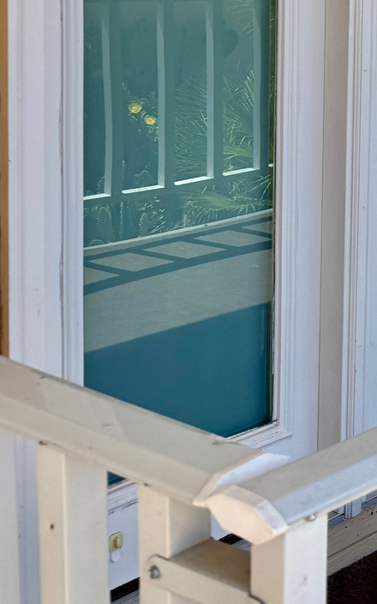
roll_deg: -2.2
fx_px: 1216
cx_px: 869
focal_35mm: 74
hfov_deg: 13.5
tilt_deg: -5.0
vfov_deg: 26.4
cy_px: 4
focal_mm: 6.76
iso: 80
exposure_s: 1/1488
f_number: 1.78
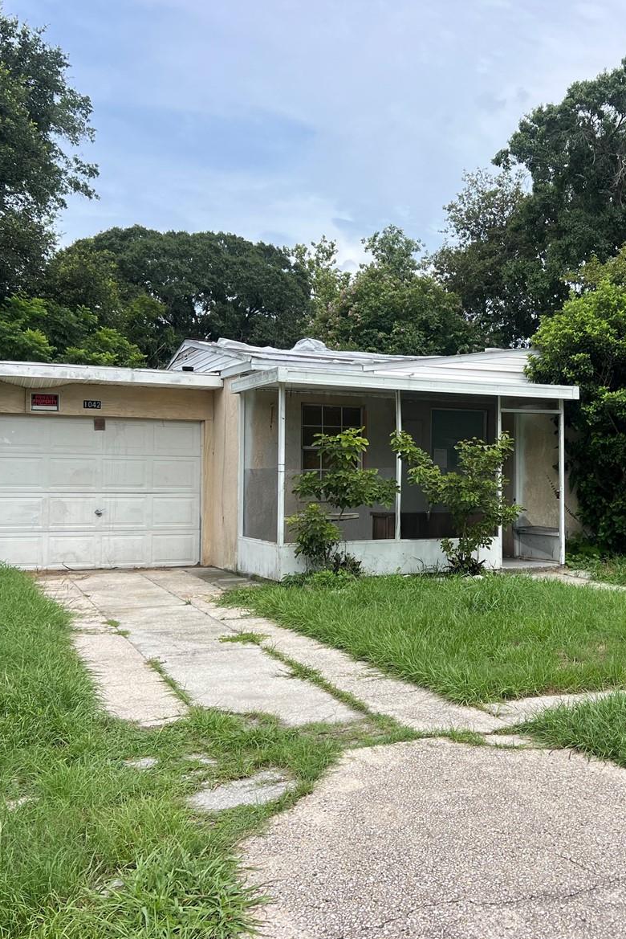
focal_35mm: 37
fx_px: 964
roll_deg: -0.3
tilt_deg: -0.6
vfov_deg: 51.9
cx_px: 494
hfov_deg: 34.9
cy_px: 468
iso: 50
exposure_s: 1/3460
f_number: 1.5
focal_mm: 5.7
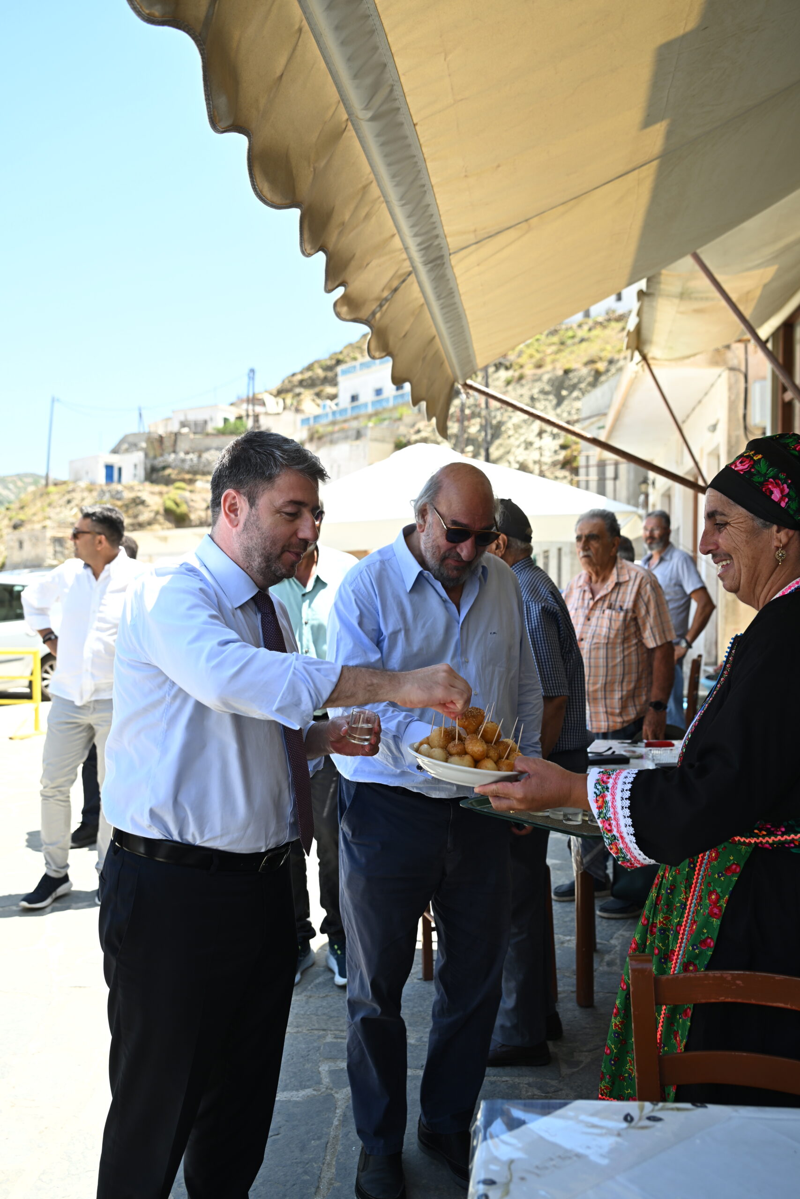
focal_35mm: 31
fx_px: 1033
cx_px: 400
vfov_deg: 60.3
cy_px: 600
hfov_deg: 42.3
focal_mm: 31
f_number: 4
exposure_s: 1/200
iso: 80
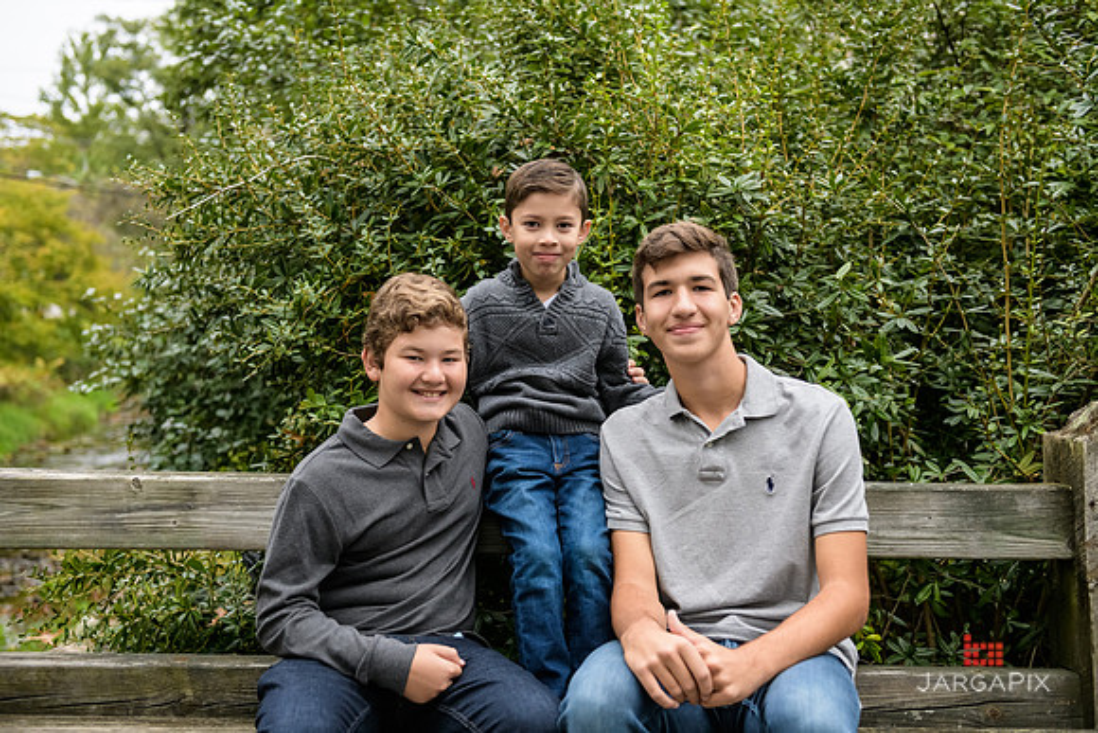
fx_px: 1464
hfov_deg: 41.1
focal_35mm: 48
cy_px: 366
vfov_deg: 28.1
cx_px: 549
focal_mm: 48
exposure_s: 1/500
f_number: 3.2
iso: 800
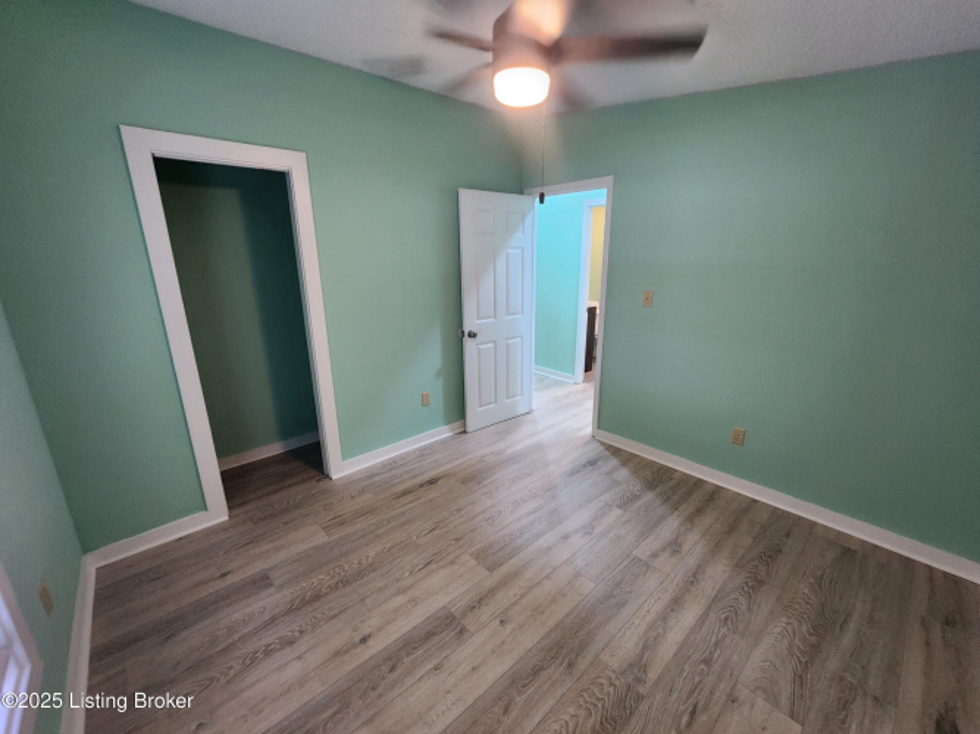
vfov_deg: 89.9
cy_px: 367
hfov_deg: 106.2
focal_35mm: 13
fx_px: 368
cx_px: 490
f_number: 2.2
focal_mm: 2.2
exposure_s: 1/40
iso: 320
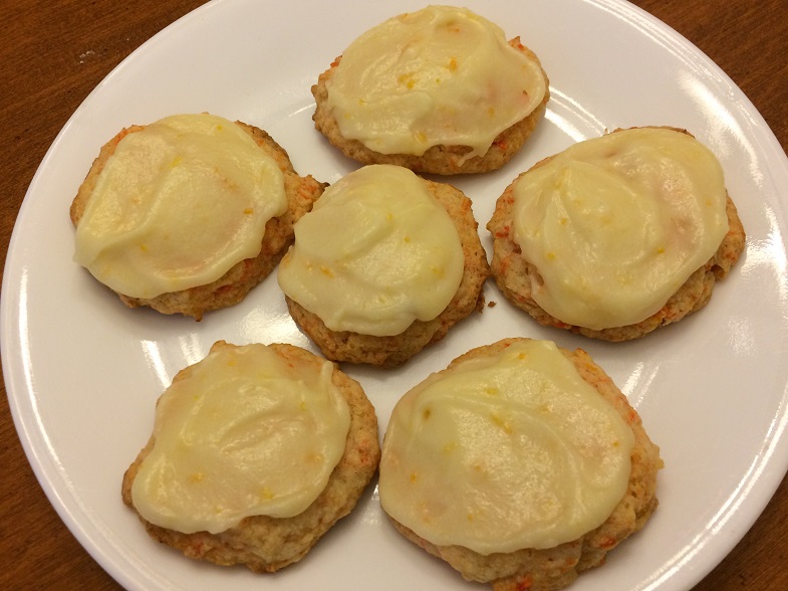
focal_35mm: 29
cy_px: 296
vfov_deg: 48.2
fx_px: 660
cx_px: 394
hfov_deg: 61.7
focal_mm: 4.15
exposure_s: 1/30
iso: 100
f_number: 2.2
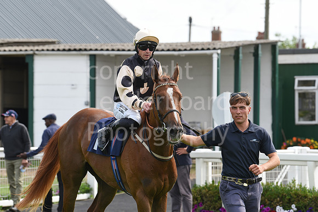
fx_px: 1767
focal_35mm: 200
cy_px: 106
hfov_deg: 10.3
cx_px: 159
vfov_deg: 6.9
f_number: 6.3
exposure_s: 1/800
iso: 400
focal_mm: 200
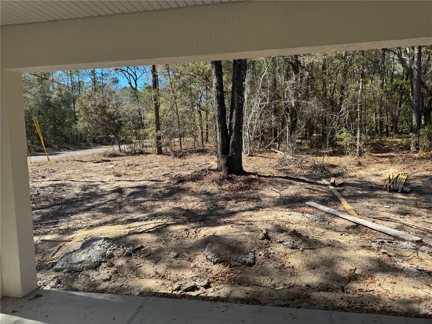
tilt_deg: -4.9
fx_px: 300
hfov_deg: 71.6
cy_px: 162
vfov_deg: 56.8
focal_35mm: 24
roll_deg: +0.5
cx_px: 216
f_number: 1.78
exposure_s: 1/1721
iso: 80
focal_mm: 6.76
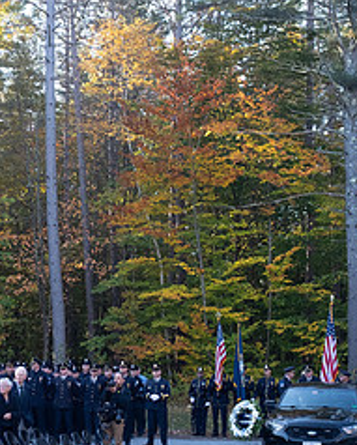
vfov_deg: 23.8
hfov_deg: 18.9
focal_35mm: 80
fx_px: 1055
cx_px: 30
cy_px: 265
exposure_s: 1/640
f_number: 2.8
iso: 800
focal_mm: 23
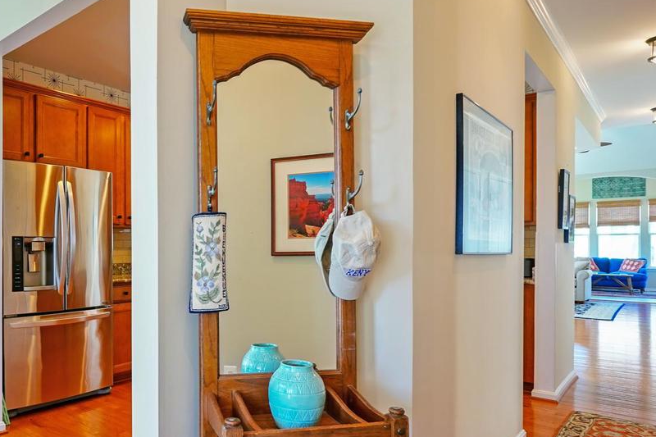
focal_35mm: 27
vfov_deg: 47.8
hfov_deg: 64.6
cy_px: 251
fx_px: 492
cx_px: 191
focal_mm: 10
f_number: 2.8
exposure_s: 1/30
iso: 200
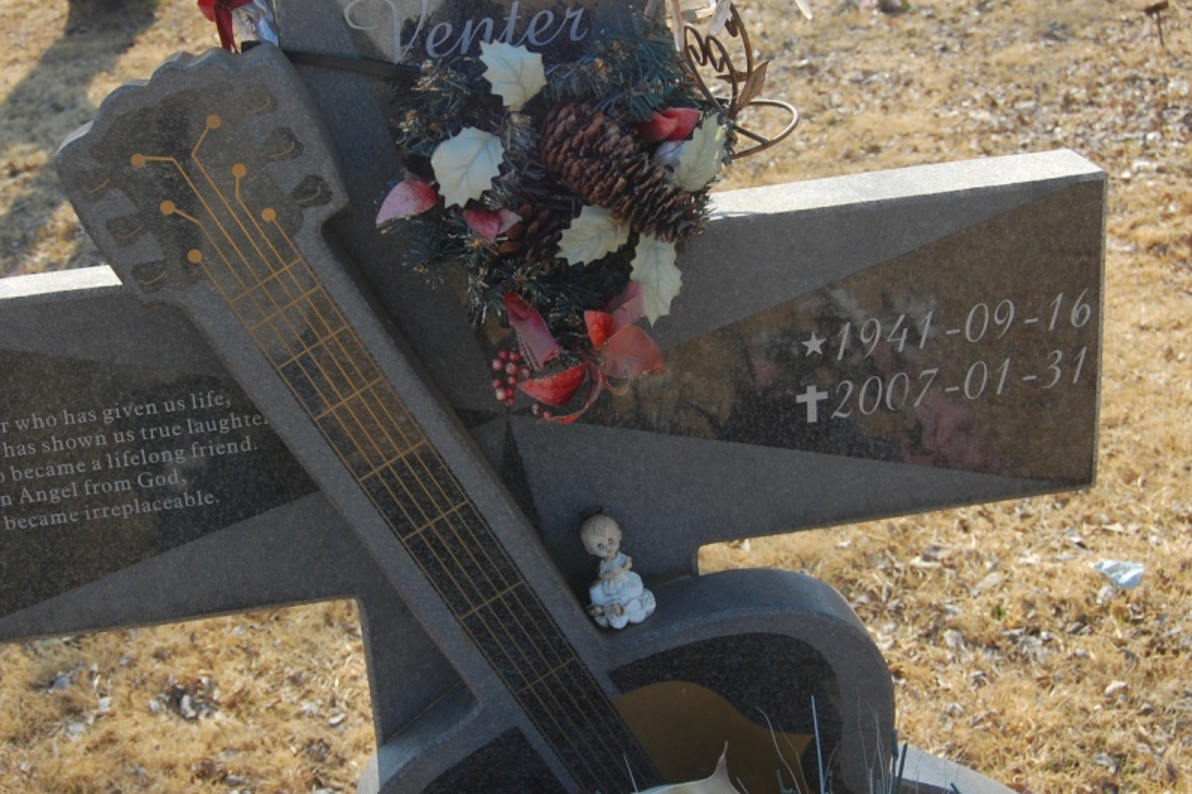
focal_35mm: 54
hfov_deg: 36.8
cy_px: 288
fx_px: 1787
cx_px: 527
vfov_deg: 25.0
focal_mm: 28
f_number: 7.1
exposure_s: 1/500
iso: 400
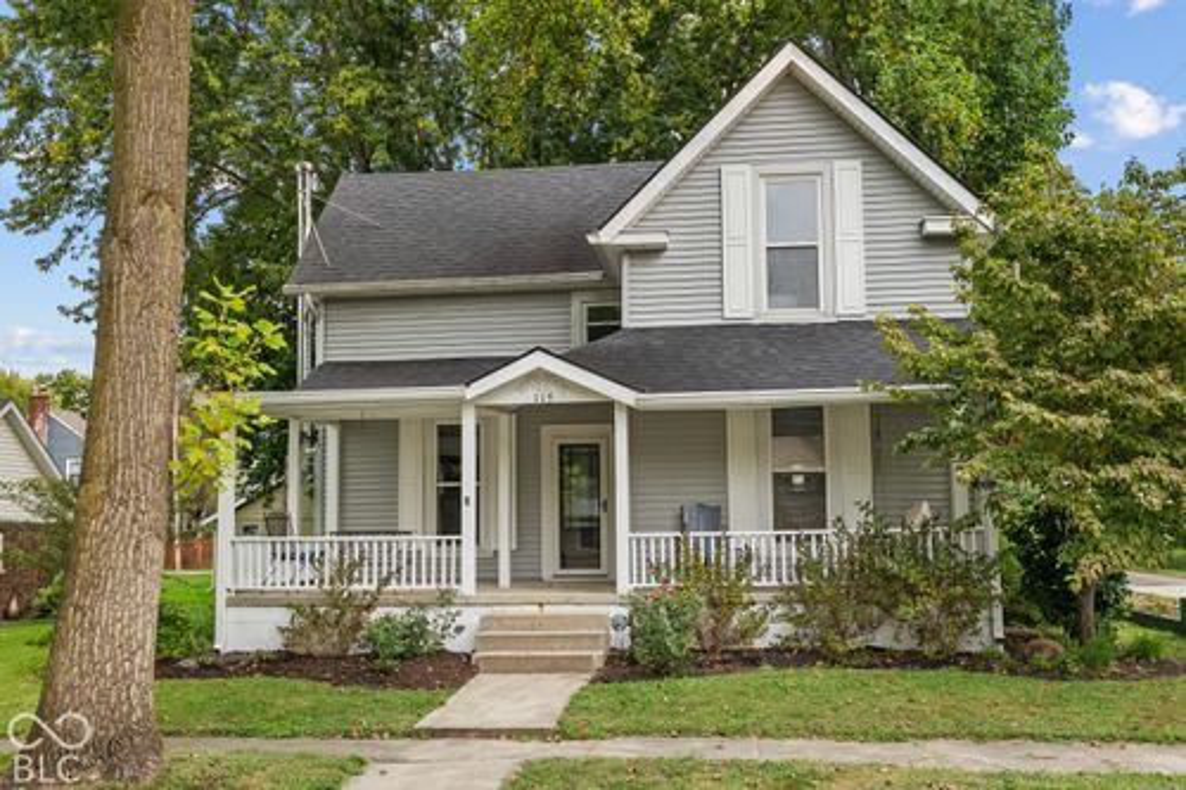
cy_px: 395
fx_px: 1186
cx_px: 593
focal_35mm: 36
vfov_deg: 36.8
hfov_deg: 53.1
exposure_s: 1/400
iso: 320
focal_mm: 24
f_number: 5.6
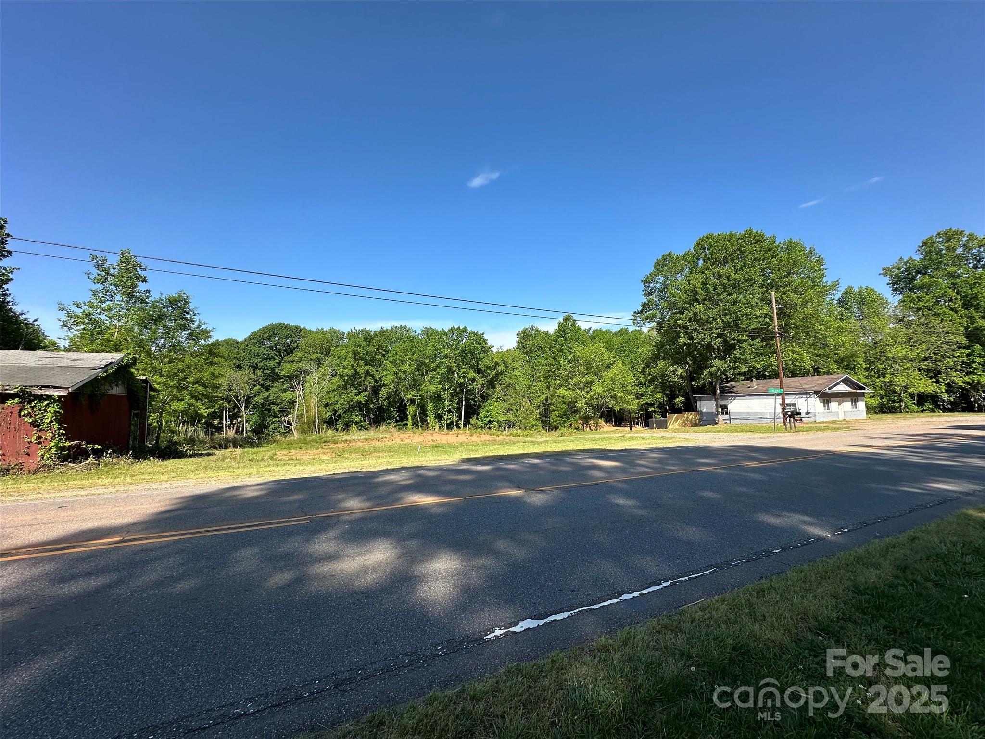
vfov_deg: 85.7
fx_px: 398
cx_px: 492
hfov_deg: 102.1
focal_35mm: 14
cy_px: 370
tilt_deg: +3.8
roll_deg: +1.6
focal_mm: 2.22
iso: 50
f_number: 2.2
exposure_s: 1/1401
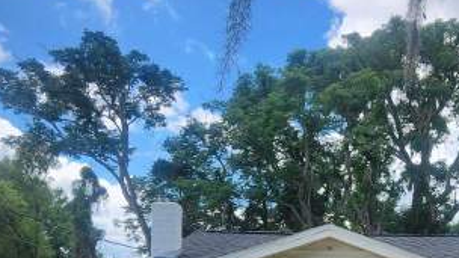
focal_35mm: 66
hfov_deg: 30.7
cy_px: 290
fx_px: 803
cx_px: 396
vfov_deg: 17.6
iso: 20
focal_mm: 5.4
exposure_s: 1/1076
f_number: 1.8
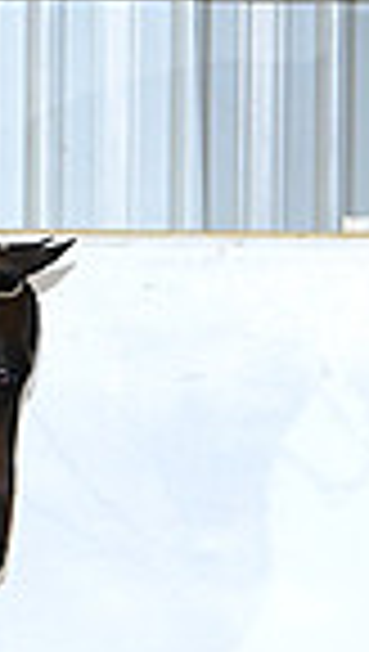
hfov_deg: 1.8
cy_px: 178
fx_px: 11590
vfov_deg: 3.2
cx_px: -684
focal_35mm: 669
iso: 5000
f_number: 6.3
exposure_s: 1/200
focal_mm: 160
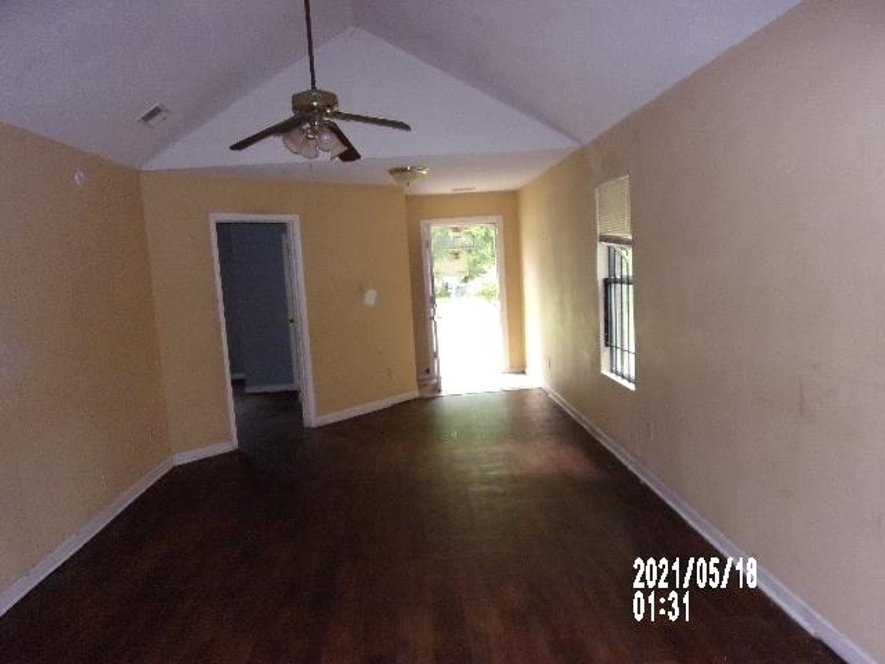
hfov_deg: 71.6
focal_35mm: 24
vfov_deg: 56.8
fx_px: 614
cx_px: 442
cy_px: 332
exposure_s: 1/34
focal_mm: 4.3
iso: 324
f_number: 3.3
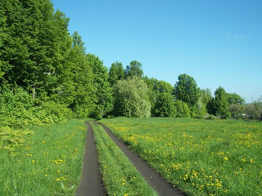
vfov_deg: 37.7
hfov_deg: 49.0
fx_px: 287
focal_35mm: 38
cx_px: 131
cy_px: 102
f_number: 8
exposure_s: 1/125
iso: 80
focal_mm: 6.5
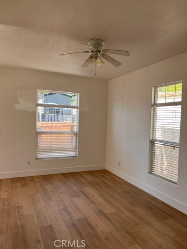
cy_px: 124
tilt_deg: -1.7
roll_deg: -1.1
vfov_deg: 67.3
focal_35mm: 26
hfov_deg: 53.1
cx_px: 94
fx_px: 187
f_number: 1.5
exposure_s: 1/371
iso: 50
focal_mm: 5.7
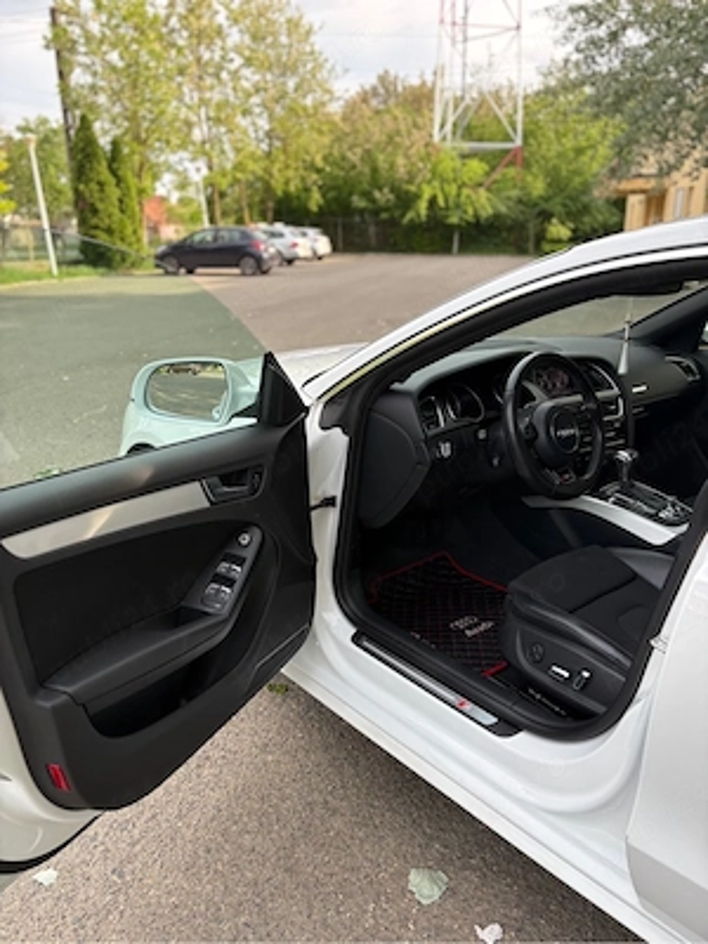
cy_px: 472
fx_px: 709
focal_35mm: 26
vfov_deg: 67.3
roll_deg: +0.9
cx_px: 354
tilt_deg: -18.0
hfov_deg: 53.1
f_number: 1.6
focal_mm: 5.96
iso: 50
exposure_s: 1/392
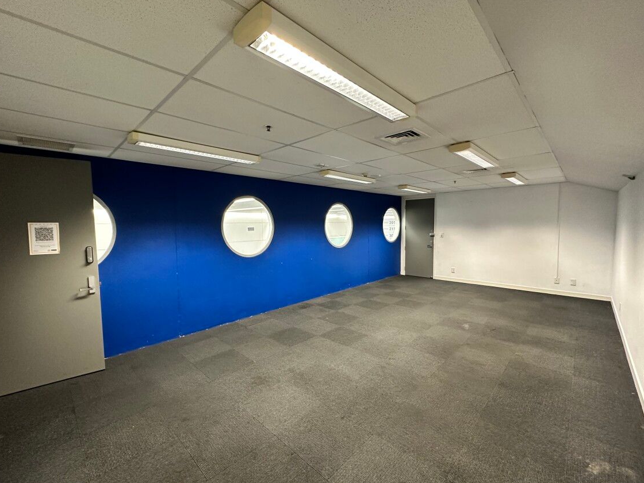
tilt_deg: -3.3
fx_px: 279
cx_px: 310
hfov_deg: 98.1
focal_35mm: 15
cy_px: 243
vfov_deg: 81.7
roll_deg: +1.0
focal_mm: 2.22
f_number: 2.2
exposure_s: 1/50
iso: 400
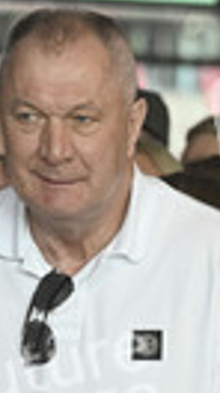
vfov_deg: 6.5
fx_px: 3400
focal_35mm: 327
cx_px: 92
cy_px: 554
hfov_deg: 3.7
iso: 800
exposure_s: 1/125
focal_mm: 103
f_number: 4
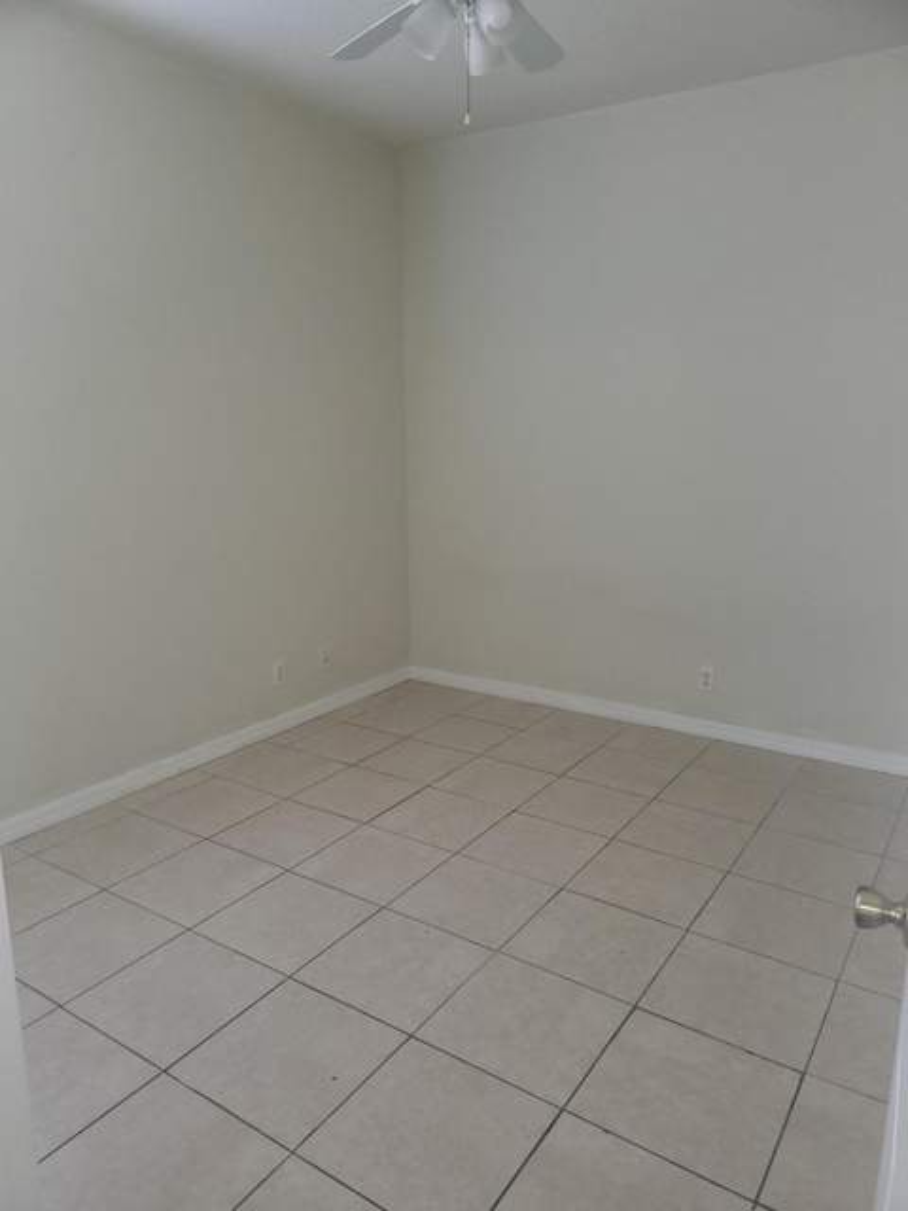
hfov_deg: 56.8
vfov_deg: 71.6
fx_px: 839
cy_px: 606
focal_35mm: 24
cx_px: 454
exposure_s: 1/24
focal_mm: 5
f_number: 1.8
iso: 125
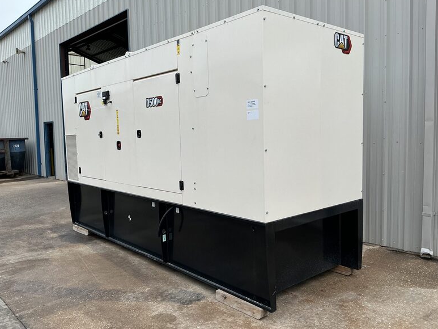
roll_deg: +0.6
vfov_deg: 46.8
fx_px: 380
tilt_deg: -4.2
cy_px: 163
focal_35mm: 30
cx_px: 224
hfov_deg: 60.0
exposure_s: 1/457
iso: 25
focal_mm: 3
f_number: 1.8
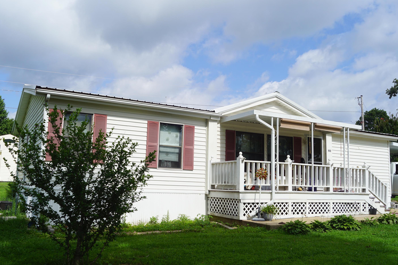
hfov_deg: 57.2
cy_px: 122
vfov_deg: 39.9
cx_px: 188
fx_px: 365
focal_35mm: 33
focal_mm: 20
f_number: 10
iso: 100
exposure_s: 1/200
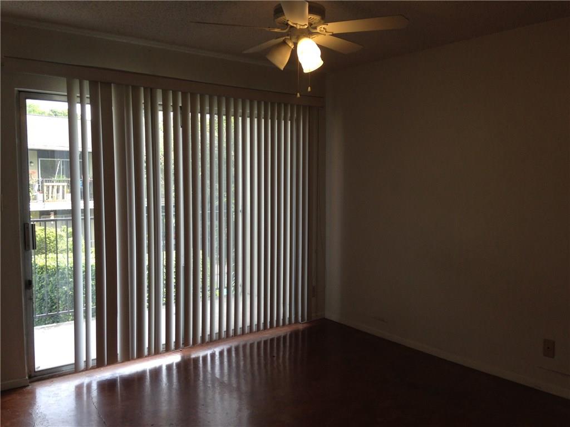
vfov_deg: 42.9
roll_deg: +1.9
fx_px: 543
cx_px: 285
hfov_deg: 55.4
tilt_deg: -4.2
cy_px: 214
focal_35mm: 33
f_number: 2.4
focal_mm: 4.12
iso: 64
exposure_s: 1/120
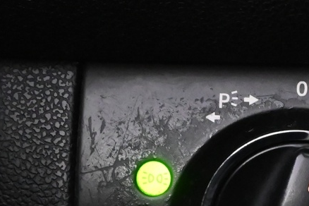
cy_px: 198
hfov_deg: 14.8
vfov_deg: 10.0
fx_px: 1165
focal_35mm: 136
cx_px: 314
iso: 6400
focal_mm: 24.5
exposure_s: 1/25
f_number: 5.6
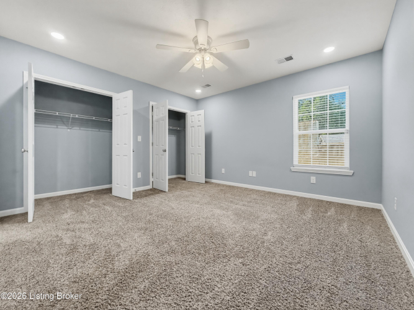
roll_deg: +0.4
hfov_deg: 102.1
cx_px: 207
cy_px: 155
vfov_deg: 85.7
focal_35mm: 14
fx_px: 167
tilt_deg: -2.1
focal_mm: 2.2
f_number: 2.2
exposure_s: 1/60
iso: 200
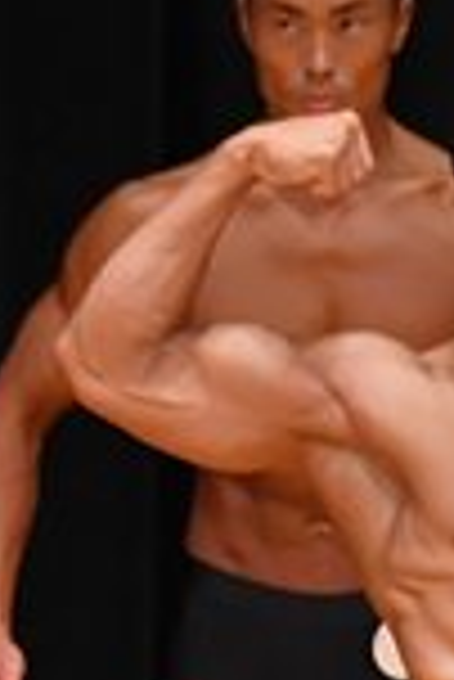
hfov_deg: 1.1
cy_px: 941
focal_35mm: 1310
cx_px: -20
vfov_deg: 1.6
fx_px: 24722
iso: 4000
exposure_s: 1/400
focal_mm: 170
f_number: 5.6
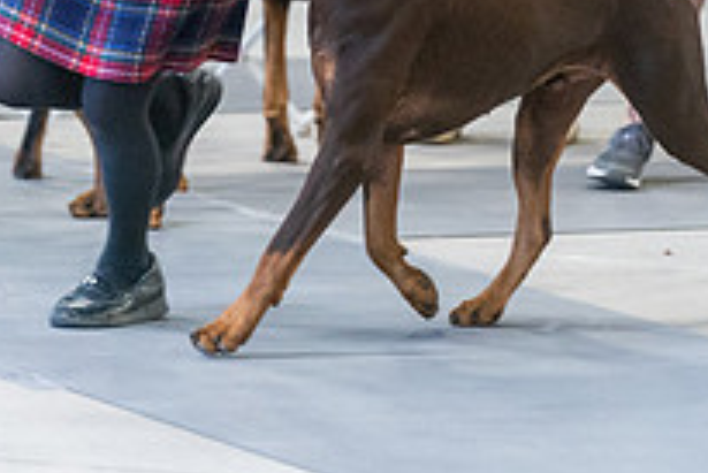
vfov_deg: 3.2
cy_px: -43
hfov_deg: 4.8
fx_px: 8423
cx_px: 345
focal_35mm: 428
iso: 4000
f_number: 2.8
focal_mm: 151
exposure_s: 1/320
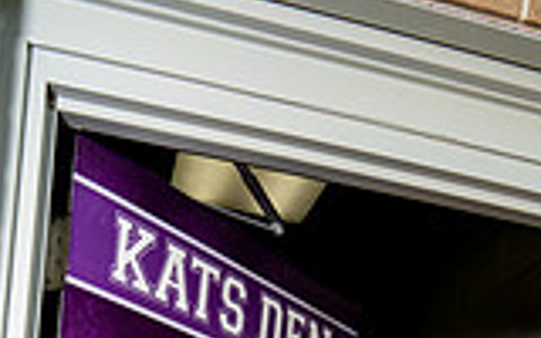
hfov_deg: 29.7
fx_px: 1017
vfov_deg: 14.4
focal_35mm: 69
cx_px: 342
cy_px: 747
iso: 200
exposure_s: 1/250
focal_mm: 24
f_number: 5.6
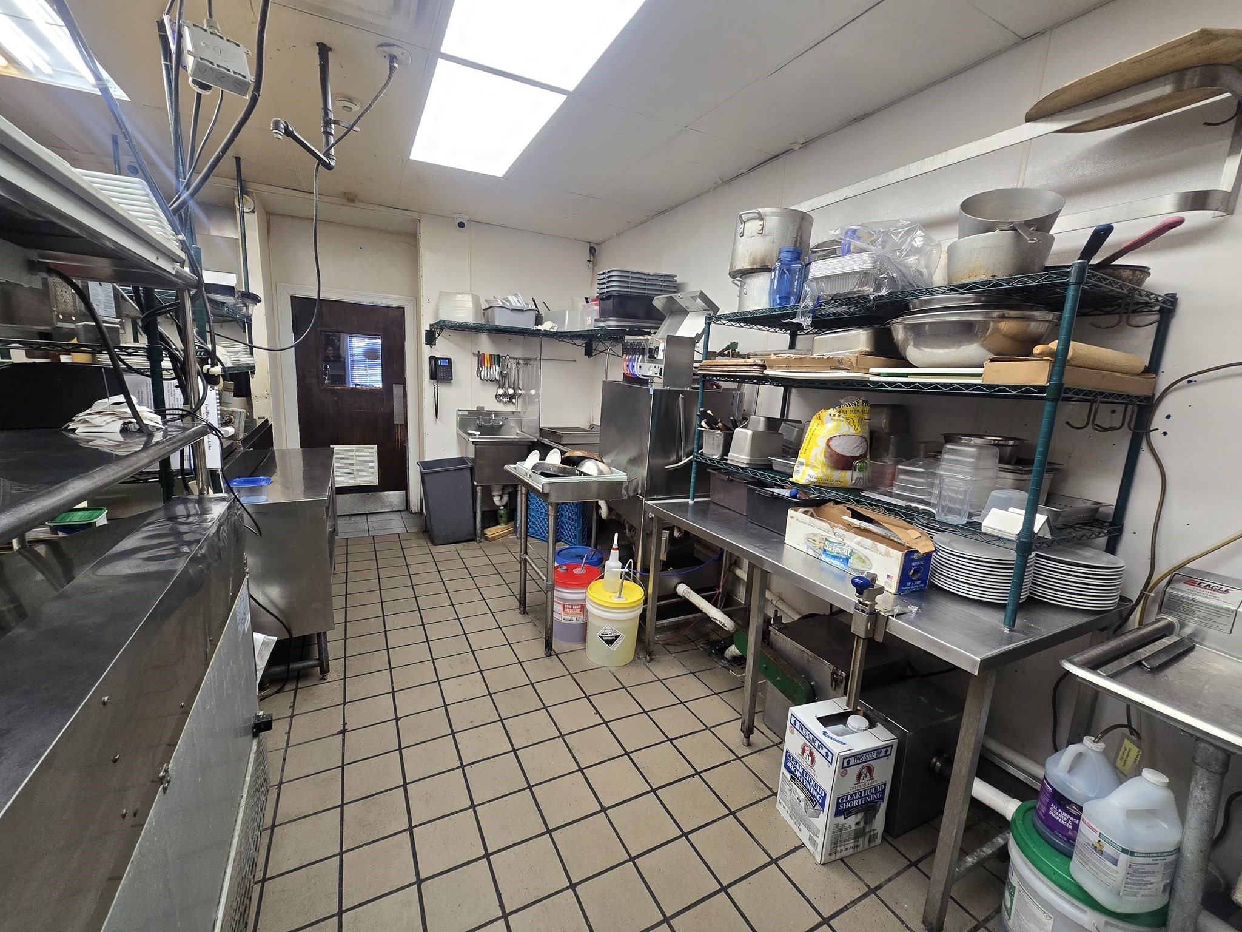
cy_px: 466
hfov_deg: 106.2
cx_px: 621
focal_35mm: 13
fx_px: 466
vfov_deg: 89.9
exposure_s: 1/60
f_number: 2.2
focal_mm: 2.2
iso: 200
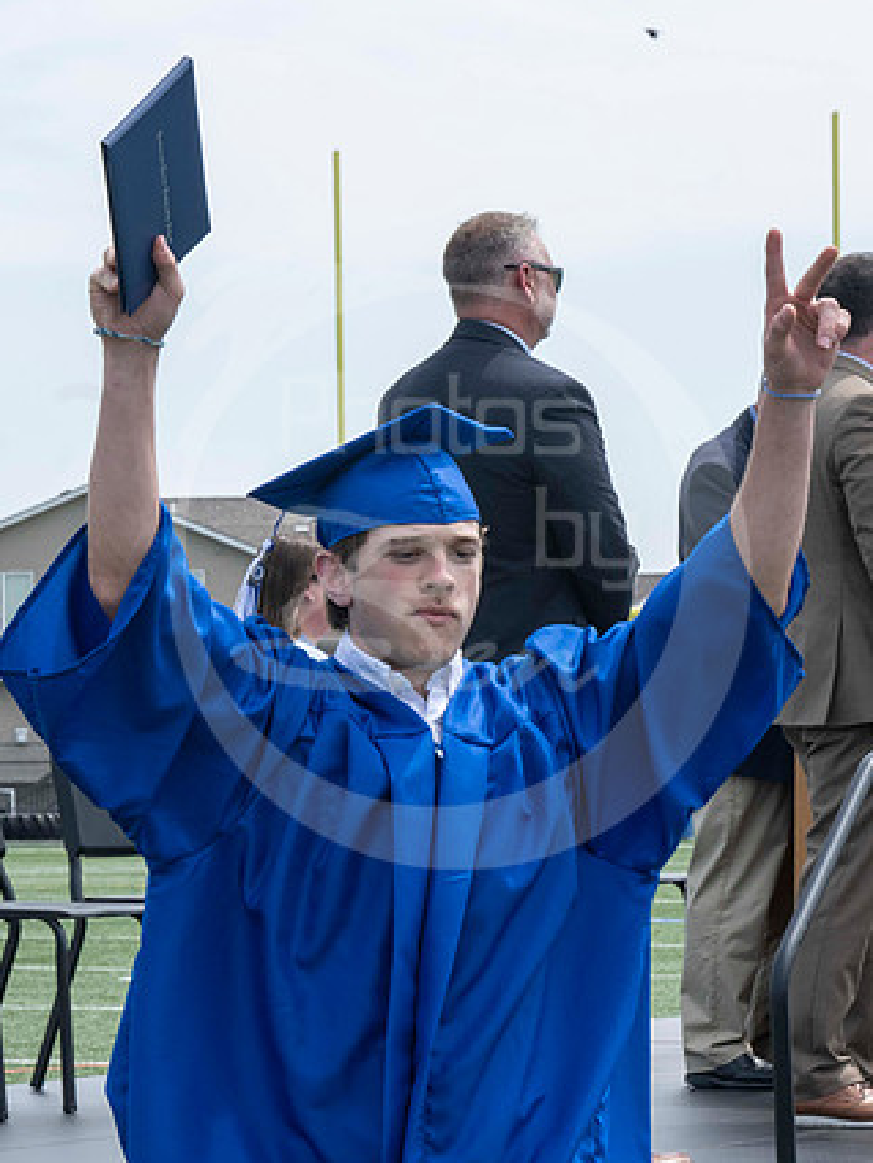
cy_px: 738
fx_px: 5781
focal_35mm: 172
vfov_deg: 11.5
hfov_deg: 8.6
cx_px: 219
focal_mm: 72
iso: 200
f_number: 13
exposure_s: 1/250
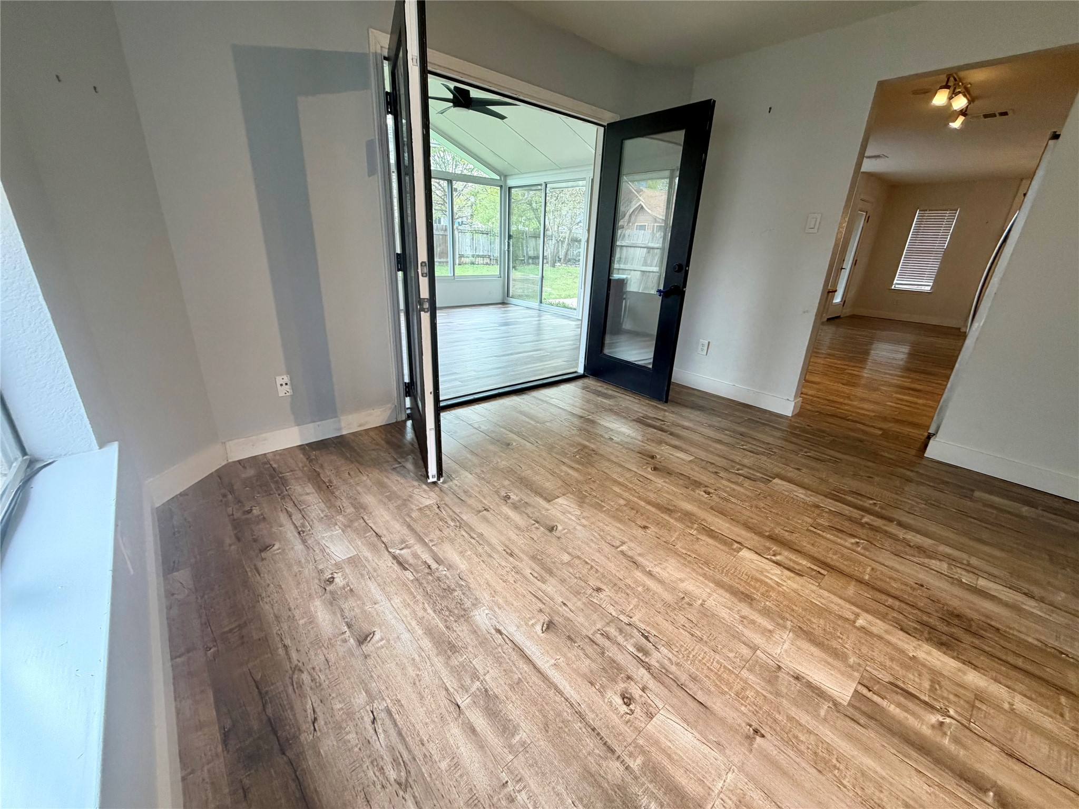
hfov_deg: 102.1
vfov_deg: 85.7
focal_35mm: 14
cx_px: 540
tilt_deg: -21.7
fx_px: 436
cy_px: 404
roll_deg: -2.9
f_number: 2.2
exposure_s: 1/120
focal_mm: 2.22
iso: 200
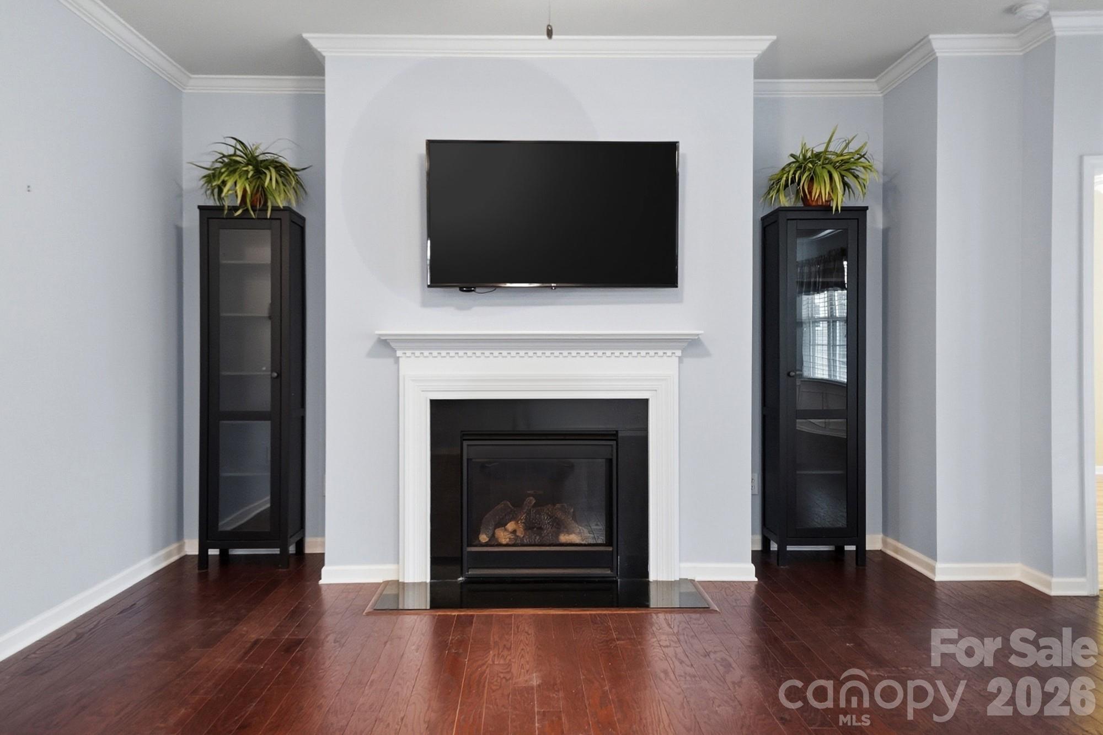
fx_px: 827
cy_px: 368
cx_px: 552
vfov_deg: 47.9
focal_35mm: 27
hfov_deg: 67.4
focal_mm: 18
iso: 100
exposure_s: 1/30
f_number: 4.5
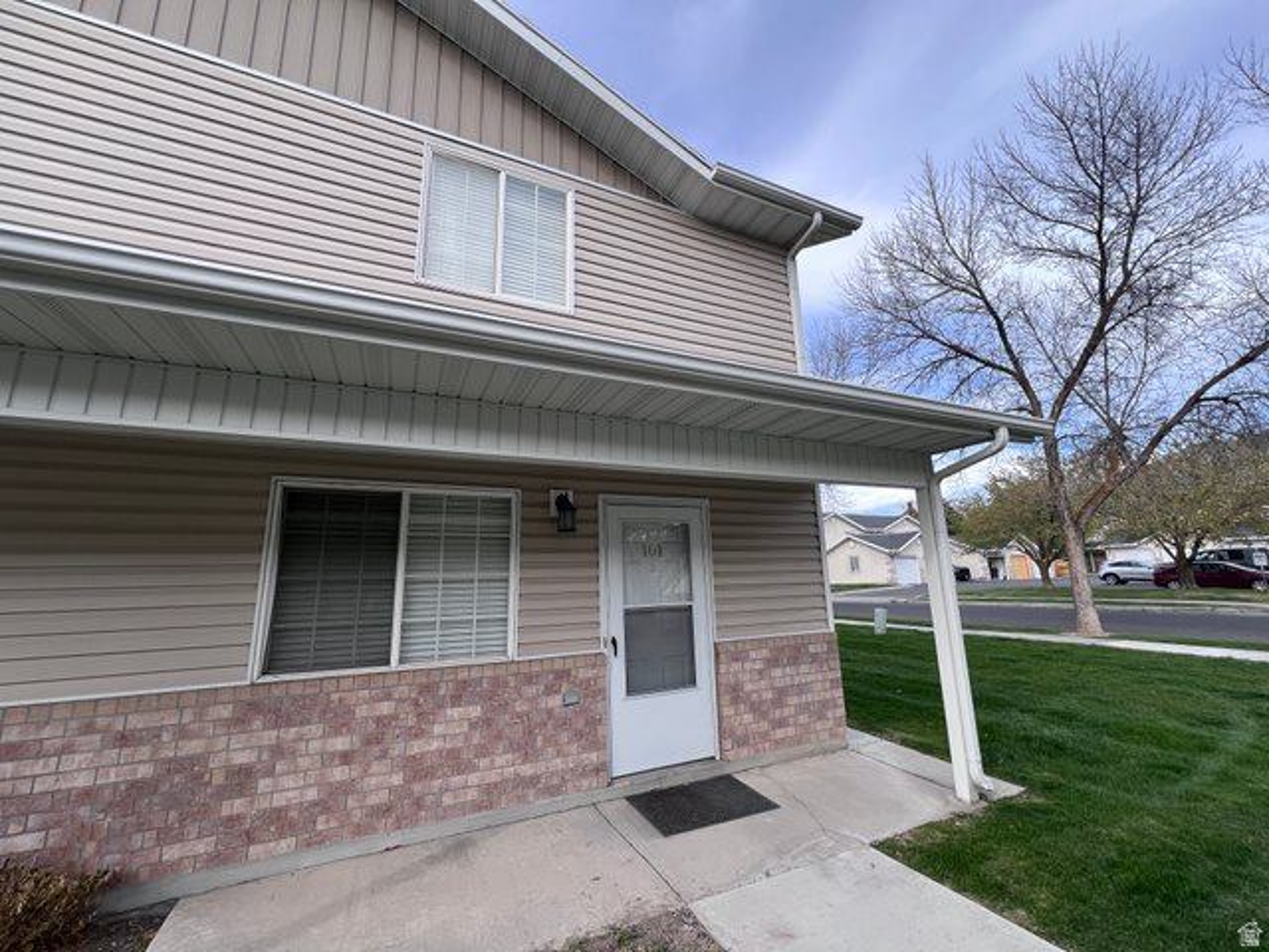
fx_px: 477
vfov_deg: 89.9
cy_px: 476
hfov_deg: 106.2
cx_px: 634
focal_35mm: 13
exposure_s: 1/523
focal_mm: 1.57
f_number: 1.8
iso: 32
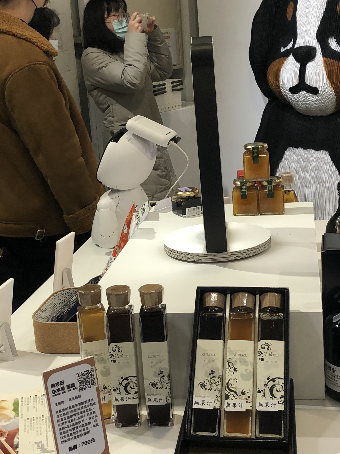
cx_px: 191
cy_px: 204
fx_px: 759
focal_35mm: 58
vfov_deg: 33.2
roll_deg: +5.0
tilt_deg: -14.9
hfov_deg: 25.2
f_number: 1.8
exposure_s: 1/30
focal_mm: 4
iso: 32
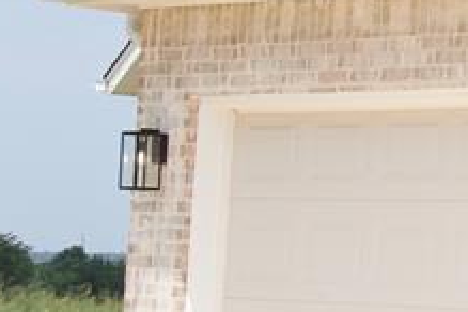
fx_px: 2548
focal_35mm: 196
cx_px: 1001
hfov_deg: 9.6
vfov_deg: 7.0
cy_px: -32
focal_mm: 28
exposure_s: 1/2500
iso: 800
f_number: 7.1
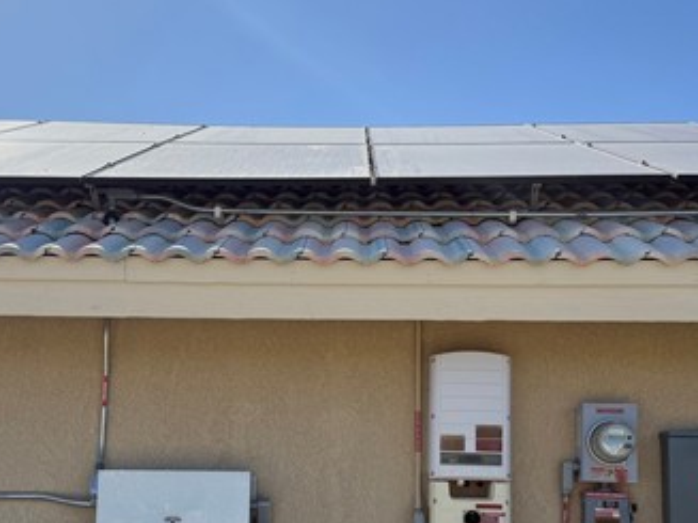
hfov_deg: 40.4
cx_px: 307
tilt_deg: +7.2
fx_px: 947
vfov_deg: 30.2
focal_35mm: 47
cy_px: 406
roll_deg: -1.2
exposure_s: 1/6711
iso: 100
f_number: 1.78
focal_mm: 6.76
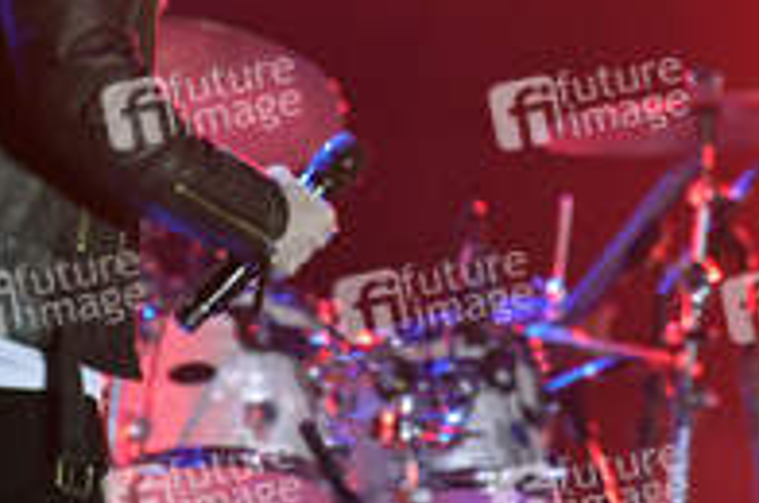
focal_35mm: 945
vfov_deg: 1.4
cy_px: 8
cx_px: 486
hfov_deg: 2.2
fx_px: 19891
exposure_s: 1/500
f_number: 5.6
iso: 12800
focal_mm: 410
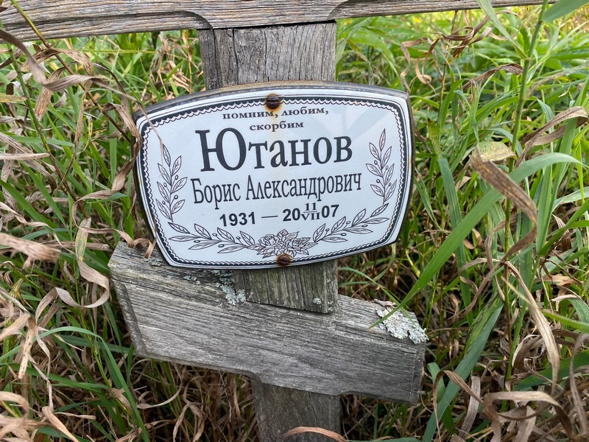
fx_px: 442
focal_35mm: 26
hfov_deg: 67.3
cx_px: 294
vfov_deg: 53.1
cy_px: 221
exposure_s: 1/402
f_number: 1.8
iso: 32
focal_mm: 4.25
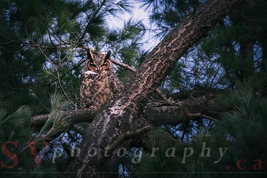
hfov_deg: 2.8
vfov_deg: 1.8
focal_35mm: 746
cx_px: 92
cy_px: 82
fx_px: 5529
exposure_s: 1/125
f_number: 5.6
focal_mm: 380
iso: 3200
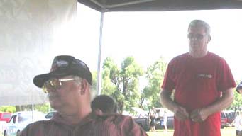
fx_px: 623
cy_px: 65
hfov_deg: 21.4
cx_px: 231
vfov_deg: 12.5
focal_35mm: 97
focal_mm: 7.85
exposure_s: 1/257
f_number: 6.7
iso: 100
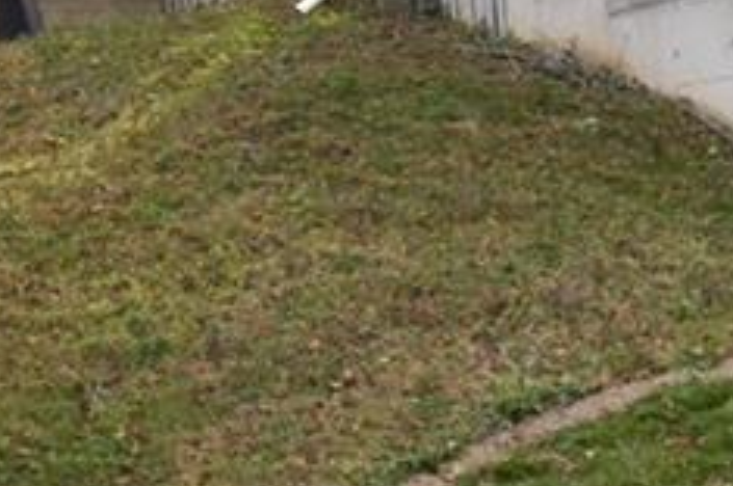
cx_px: -639
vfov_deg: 10.3
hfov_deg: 13.8
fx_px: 2664
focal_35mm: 131
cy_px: -47
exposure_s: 1/200
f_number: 8
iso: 400
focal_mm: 20
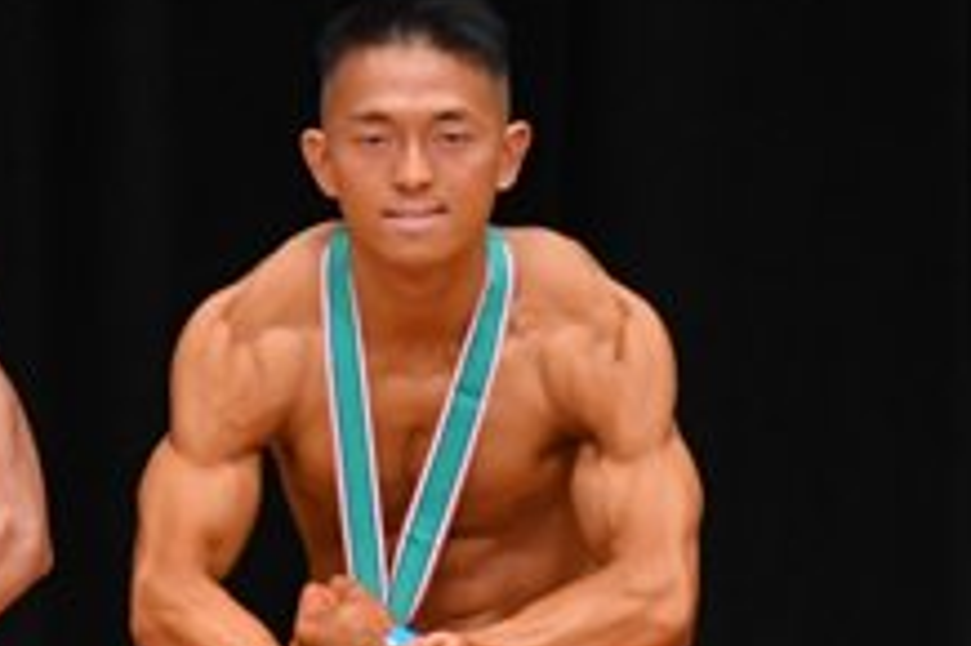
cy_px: 797
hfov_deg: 2.0
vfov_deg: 1.4
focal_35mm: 1012
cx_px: -408
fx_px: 27275
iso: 3200
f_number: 5.6
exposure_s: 1/400
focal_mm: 190
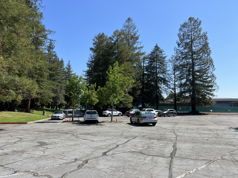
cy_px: 89
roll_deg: +0.0
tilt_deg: +5.7
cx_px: 119
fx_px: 179
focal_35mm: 26
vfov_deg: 53.1
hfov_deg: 67.3
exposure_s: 1/3356
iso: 50
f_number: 1.5
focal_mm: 5.7
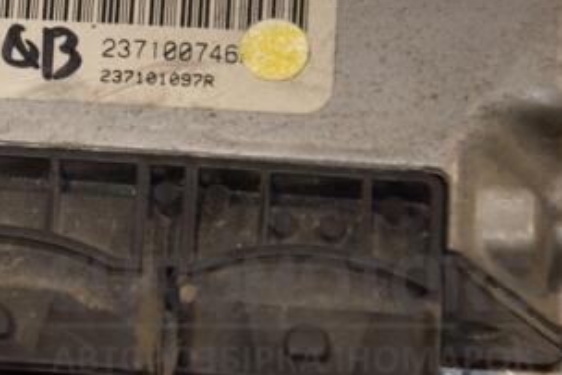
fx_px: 4857
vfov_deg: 4.4
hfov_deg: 6.6
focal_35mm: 311
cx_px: 17
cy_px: 37
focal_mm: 105
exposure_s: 1/200
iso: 800
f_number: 6.3
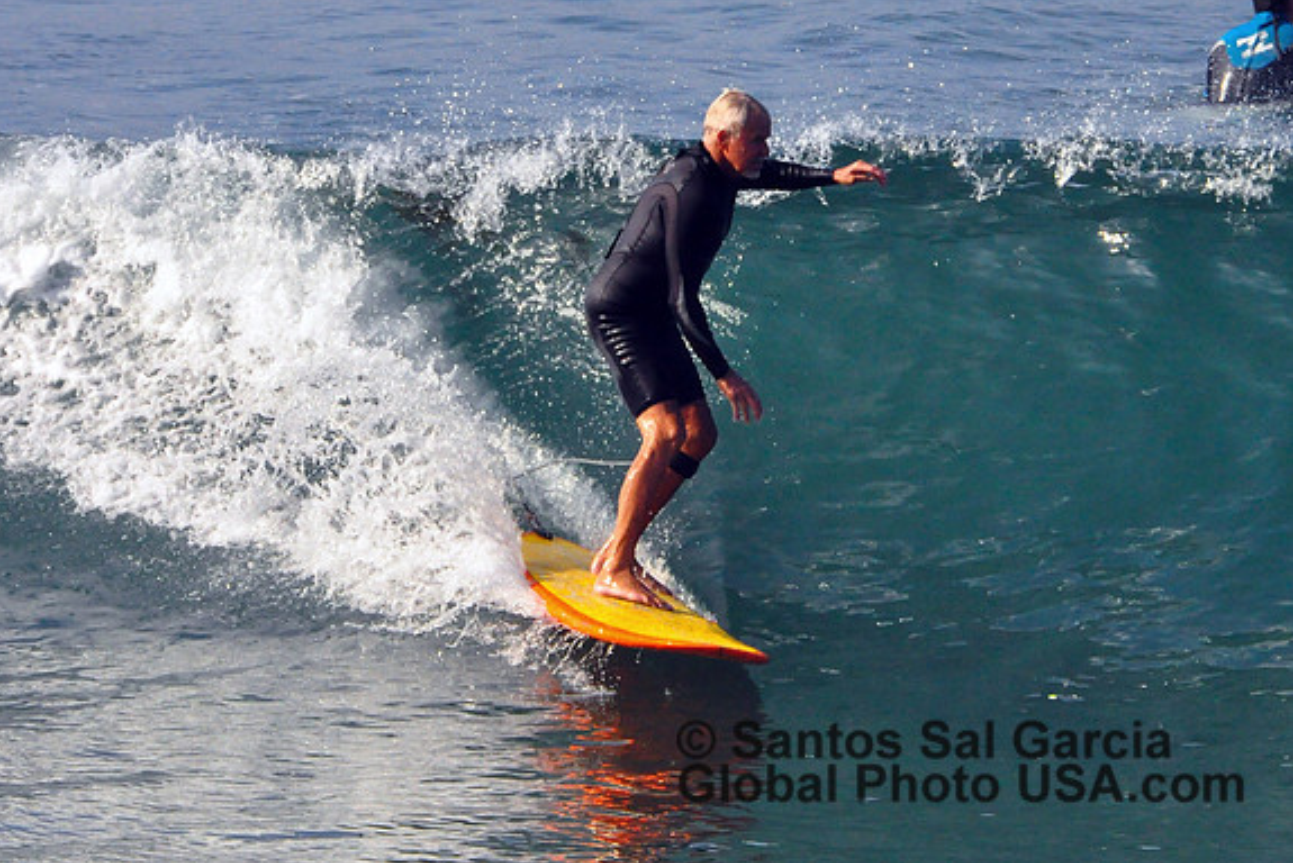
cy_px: 432
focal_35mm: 680
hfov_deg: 3.0
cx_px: 643
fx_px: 24434
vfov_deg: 2.0
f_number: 20
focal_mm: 450
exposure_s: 1/500
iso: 1250
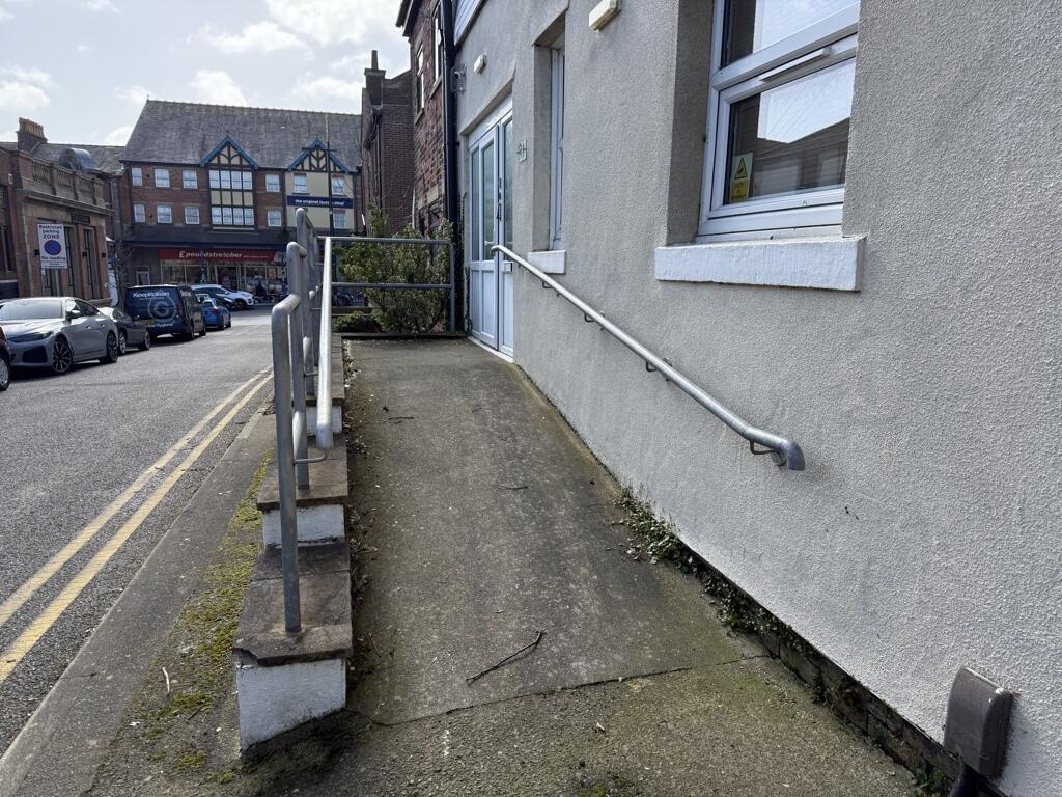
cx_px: 531
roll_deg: -1.0
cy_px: 398
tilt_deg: -10.4
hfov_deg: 71.6
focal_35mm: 24
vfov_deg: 56.8
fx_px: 736
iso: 100
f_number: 1.78
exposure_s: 1/2445
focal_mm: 6.76
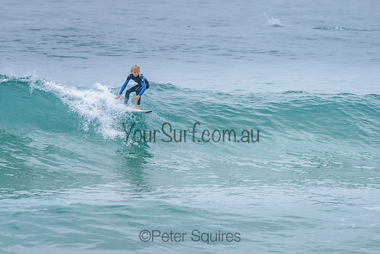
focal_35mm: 613
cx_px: 149
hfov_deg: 3.4
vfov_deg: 2.2
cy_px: 110
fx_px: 6470
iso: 2200
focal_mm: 500
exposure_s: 1/2000
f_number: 5.6
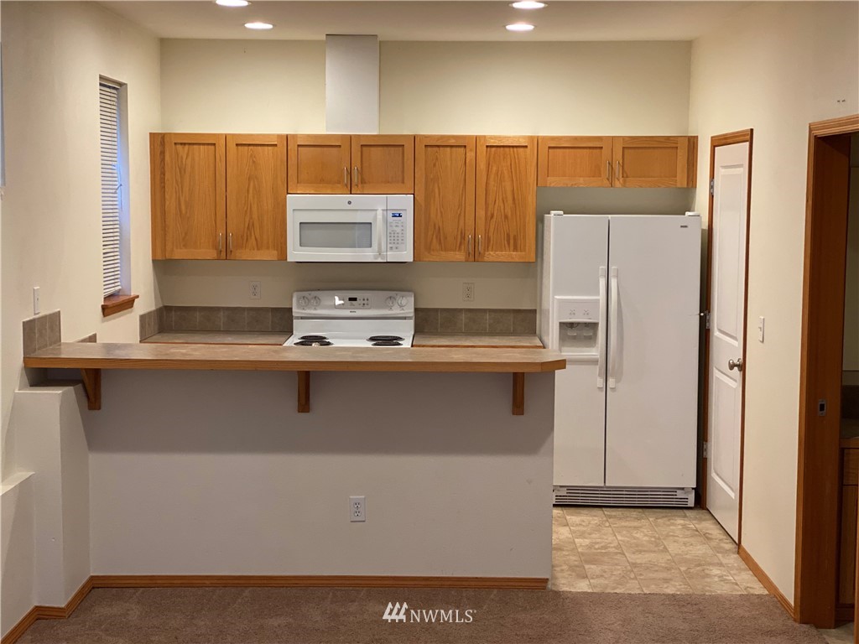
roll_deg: -1.2
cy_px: 322
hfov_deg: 36.8
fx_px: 1290
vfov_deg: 28.0
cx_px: 430
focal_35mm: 52
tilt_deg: -6.3
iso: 160
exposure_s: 1/60
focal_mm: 6
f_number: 2
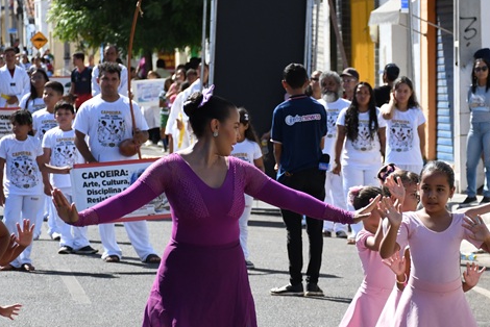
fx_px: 3323
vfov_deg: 5.6
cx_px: 312
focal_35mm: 244
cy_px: 215
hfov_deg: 8.4
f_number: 5
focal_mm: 75
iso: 1000
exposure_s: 1/4000
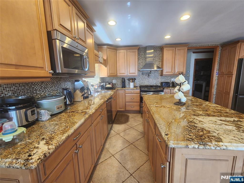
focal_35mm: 13
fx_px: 92
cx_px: 122
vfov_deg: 89.9
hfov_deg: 106.2
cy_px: 92
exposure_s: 1/60
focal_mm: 2.2
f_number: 2.2
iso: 160
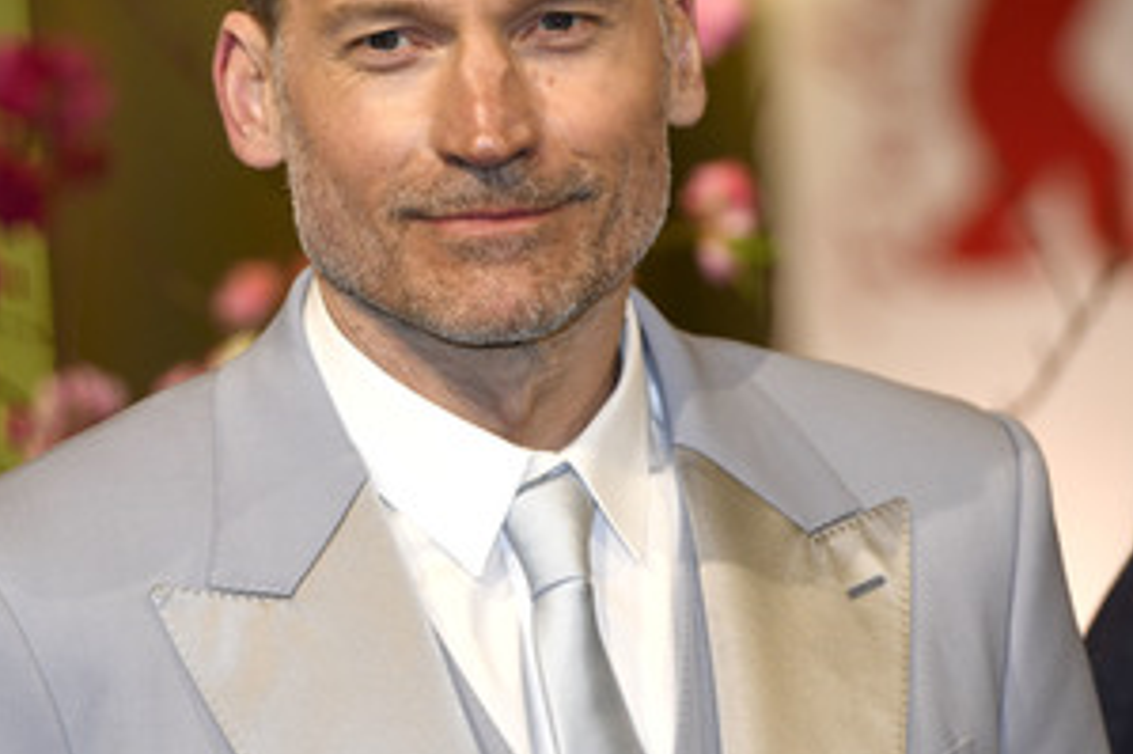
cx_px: 423
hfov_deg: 6.8
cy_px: 201
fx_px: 9499
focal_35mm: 302
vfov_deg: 4.5
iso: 1000
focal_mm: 200
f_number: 4.5
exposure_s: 1/400
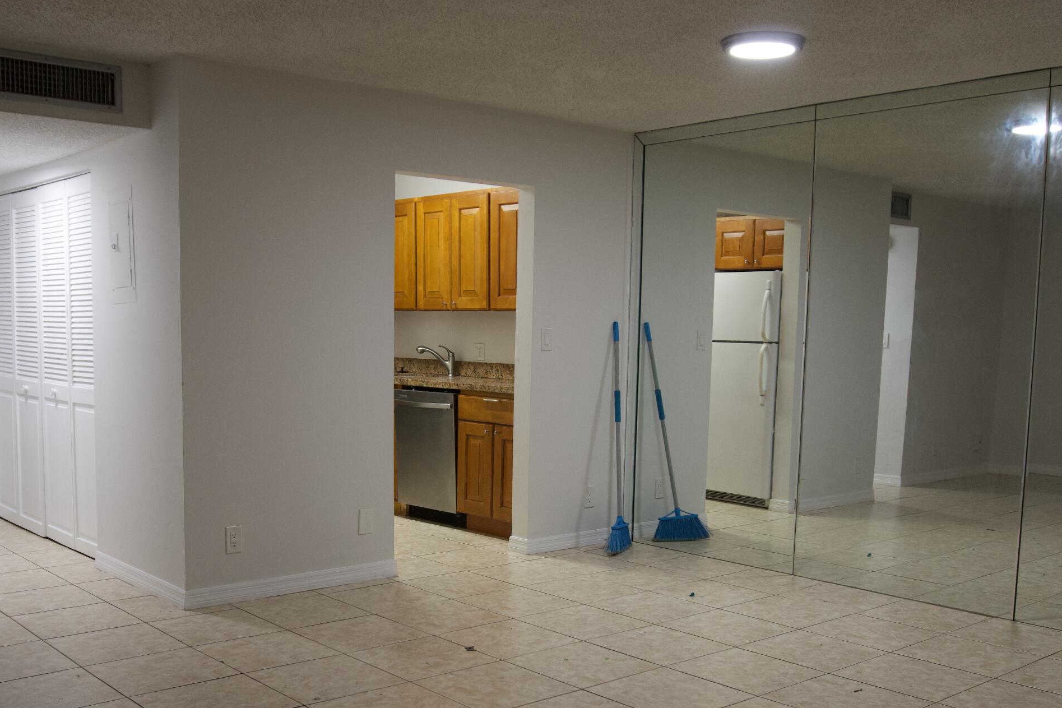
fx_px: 1121
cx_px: 489
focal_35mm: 38
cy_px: 465
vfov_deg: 34.8
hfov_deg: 50.6
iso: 640
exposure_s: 1/60
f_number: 4
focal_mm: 16
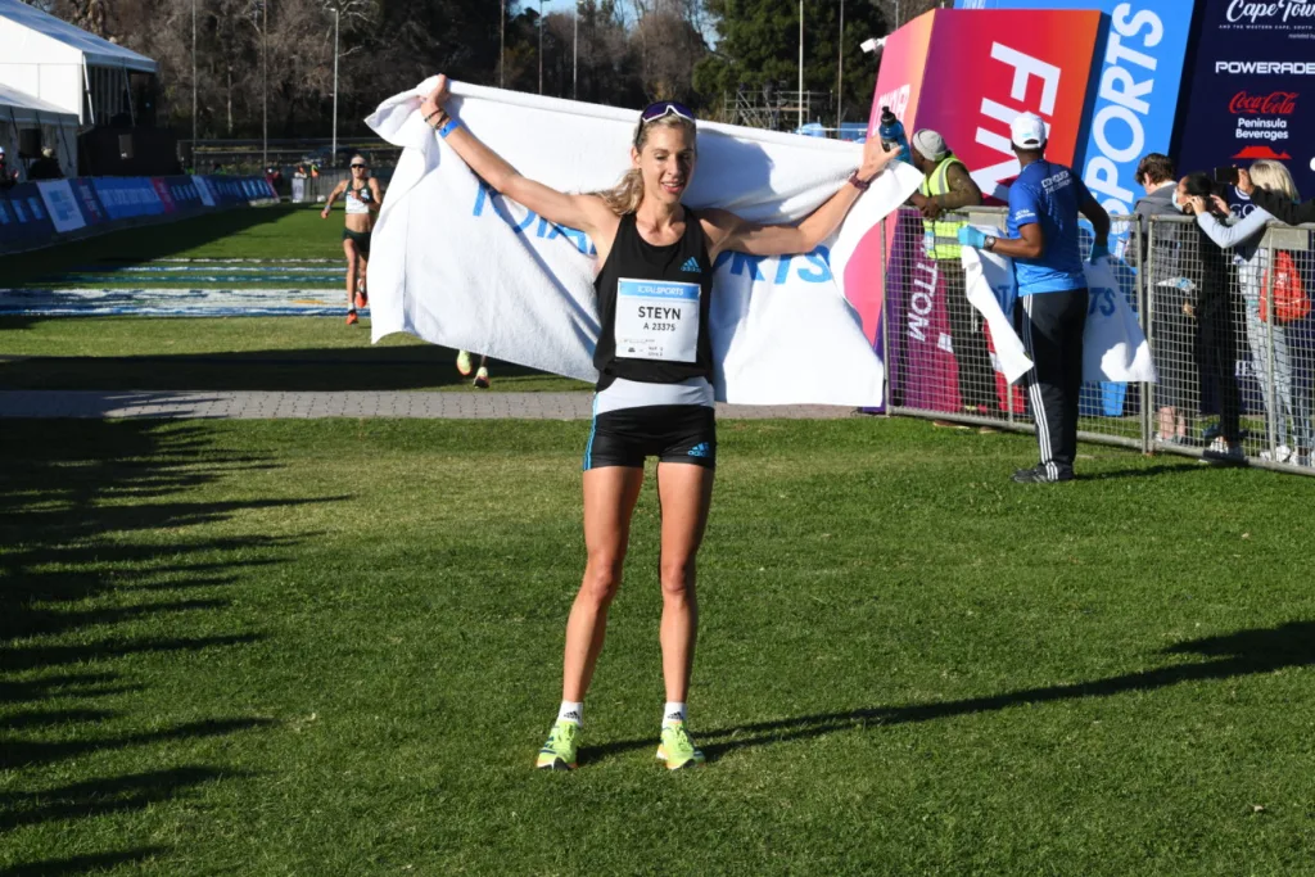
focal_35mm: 95
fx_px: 3470
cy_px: 438
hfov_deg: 21.5
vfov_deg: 14.4
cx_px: 658
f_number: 20
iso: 1000
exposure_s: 1/640
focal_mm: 95
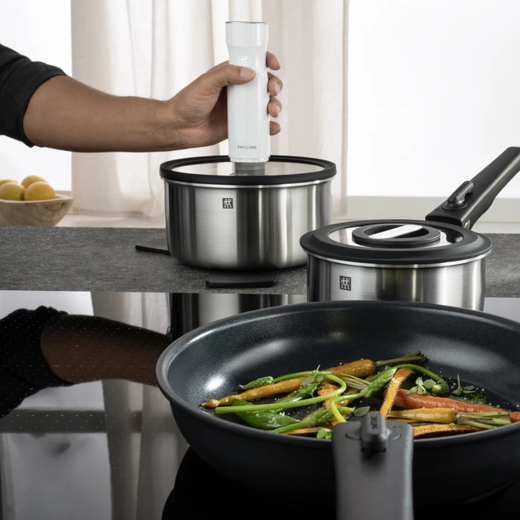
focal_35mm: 53
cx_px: 379
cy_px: 257
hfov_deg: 31.7
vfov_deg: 32.2
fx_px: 901
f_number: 16
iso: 800
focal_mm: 41
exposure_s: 1/25
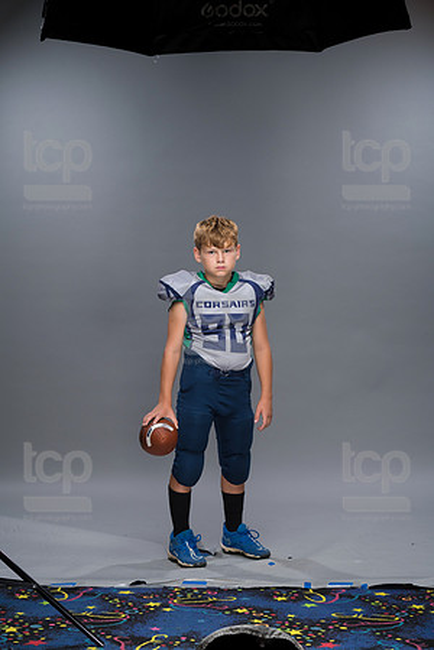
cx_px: 217
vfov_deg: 25.4
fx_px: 1447
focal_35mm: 80
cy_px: 325
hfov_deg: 17.1
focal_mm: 80
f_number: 6.3
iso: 320
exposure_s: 1/250
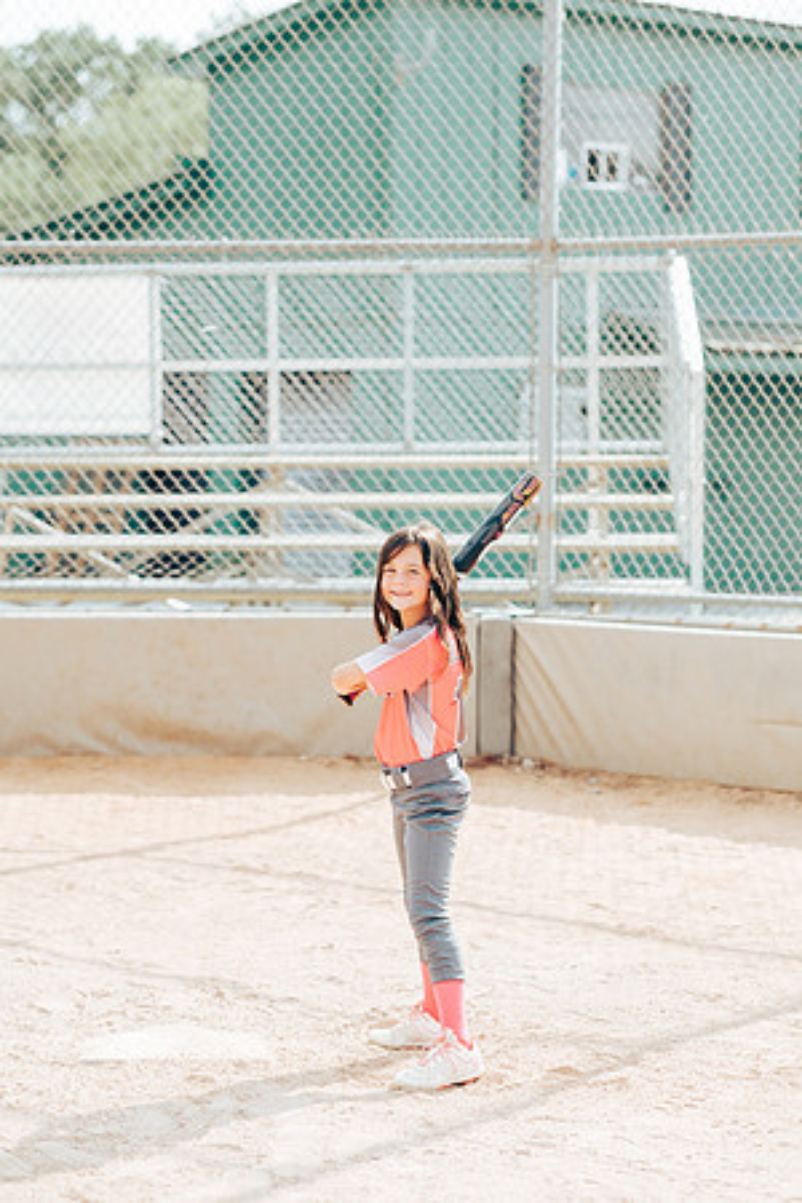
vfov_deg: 23.9
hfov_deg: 16.1
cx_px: 401
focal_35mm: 85
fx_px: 2840
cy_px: 602
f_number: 2.8
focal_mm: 85
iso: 160
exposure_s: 1/1250
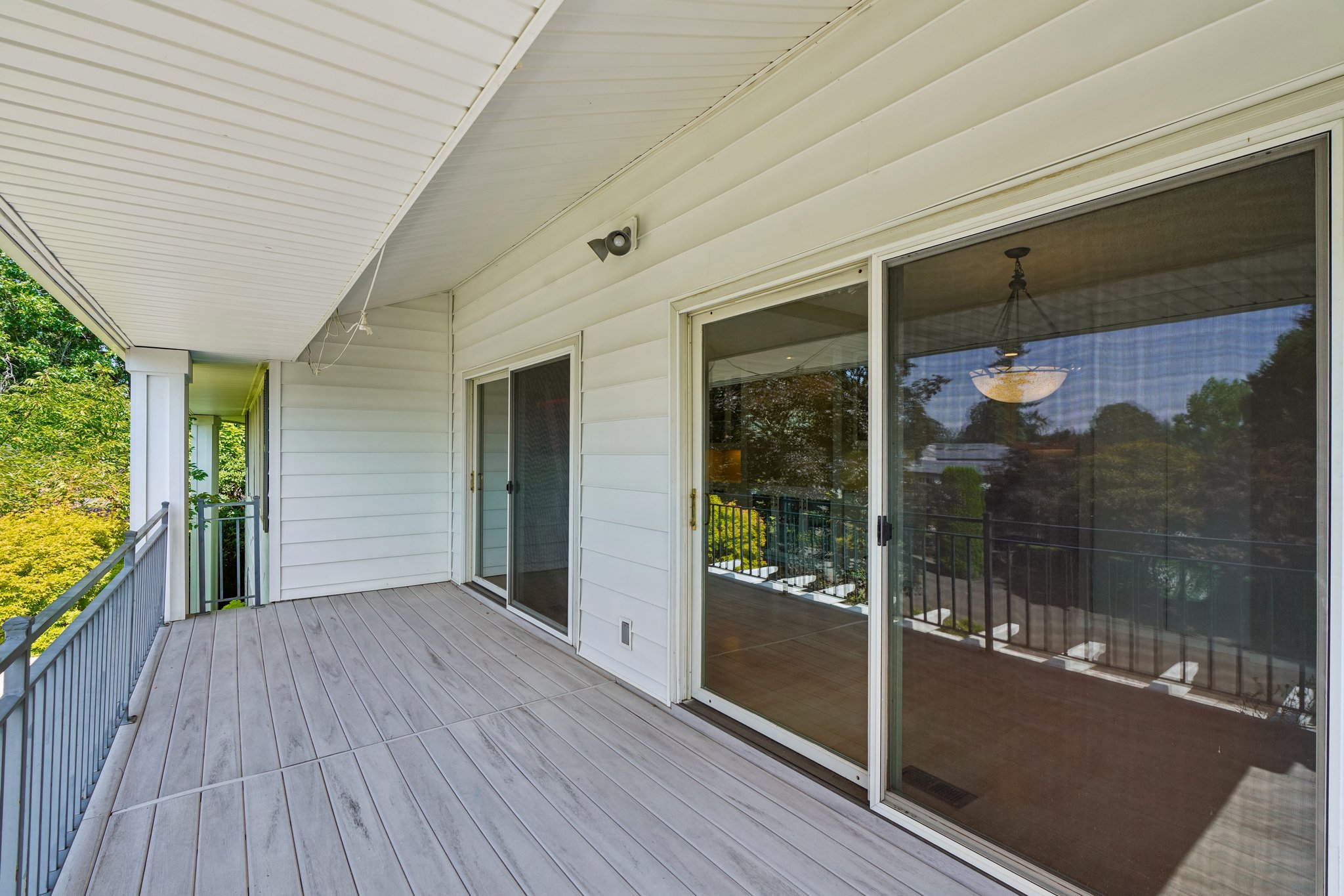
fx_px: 597
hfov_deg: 96.7
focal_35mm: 16
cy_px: 448
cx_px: 672
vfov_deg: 73.7
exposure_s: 1/160
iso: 400
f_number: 8
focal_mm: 16
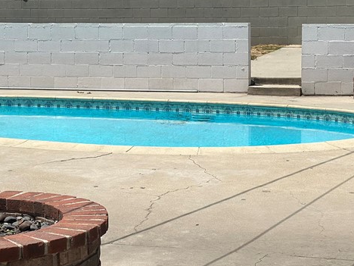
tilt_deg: -6.8
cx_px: 192
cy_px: 132
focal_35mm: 105
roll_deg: +0.8
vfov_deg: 14.1
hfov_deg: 18.7
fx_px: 1074
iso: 100
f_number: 1.78
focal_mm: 6.86
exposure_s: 1/12048
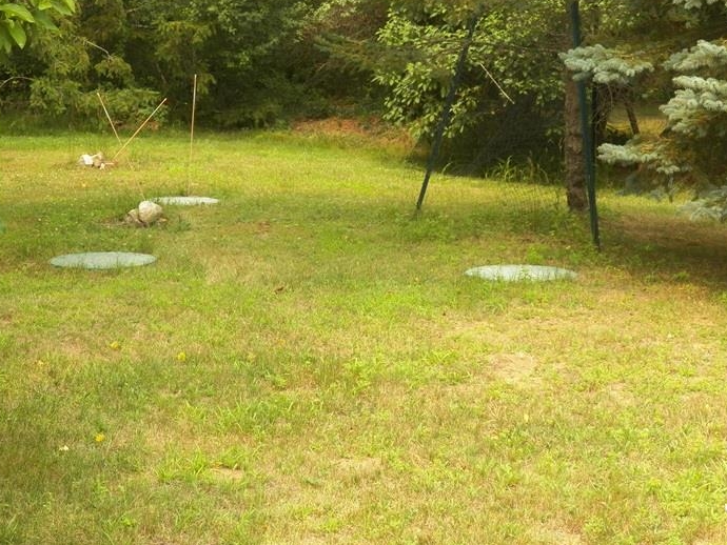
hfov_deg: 26.7
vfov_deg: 20.2
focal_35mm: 73
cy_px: 274
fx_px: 1534
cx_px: 356
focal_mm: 10
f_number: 4
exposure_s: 1/250
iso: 125
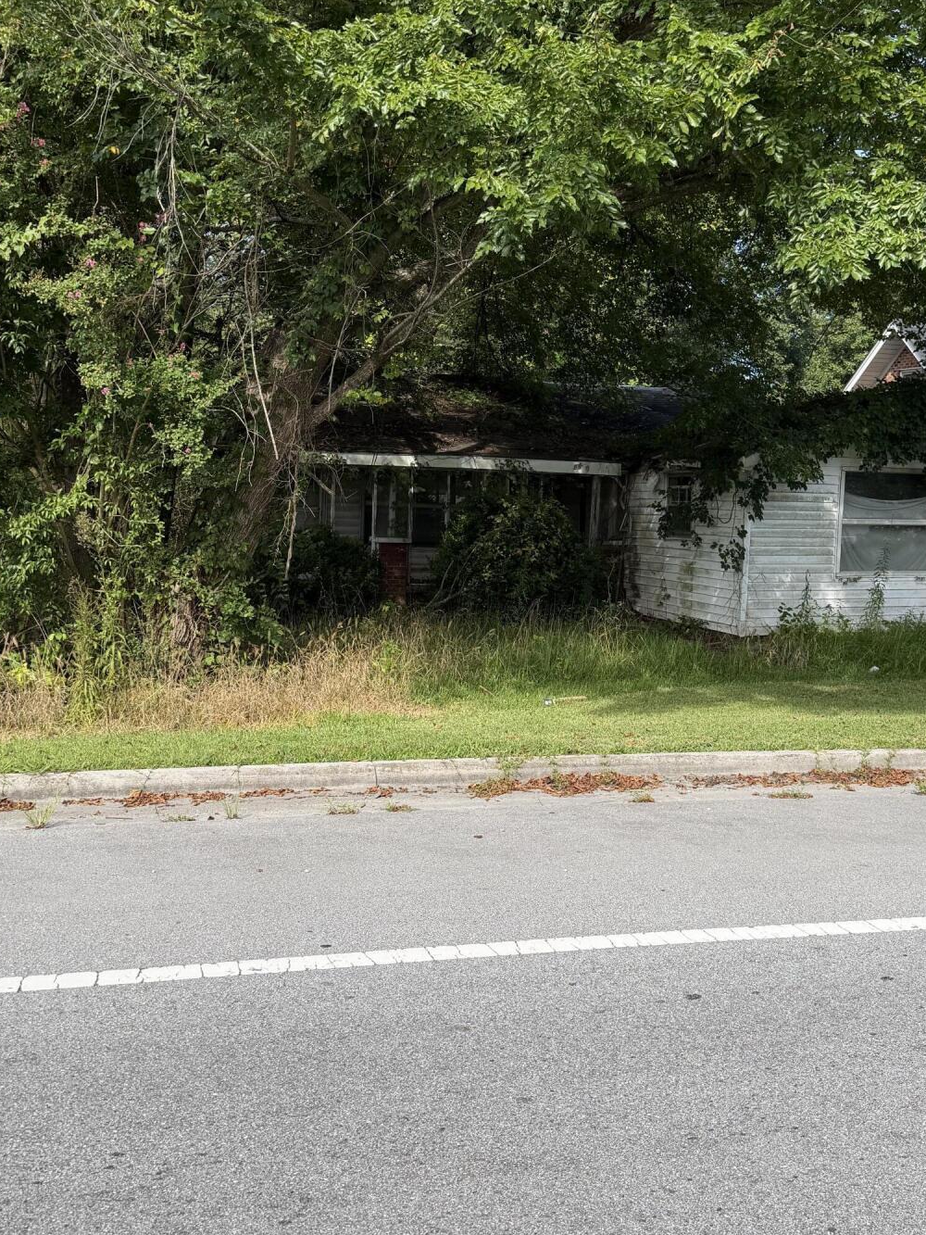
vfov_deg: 51.3
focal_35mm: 36
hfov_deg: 39.6
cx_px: 519
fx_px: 1284
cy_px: 569
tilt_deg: -5.3
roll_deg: -2.4
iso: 80
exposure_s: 1/2000
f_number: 1.78
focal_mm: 6.76
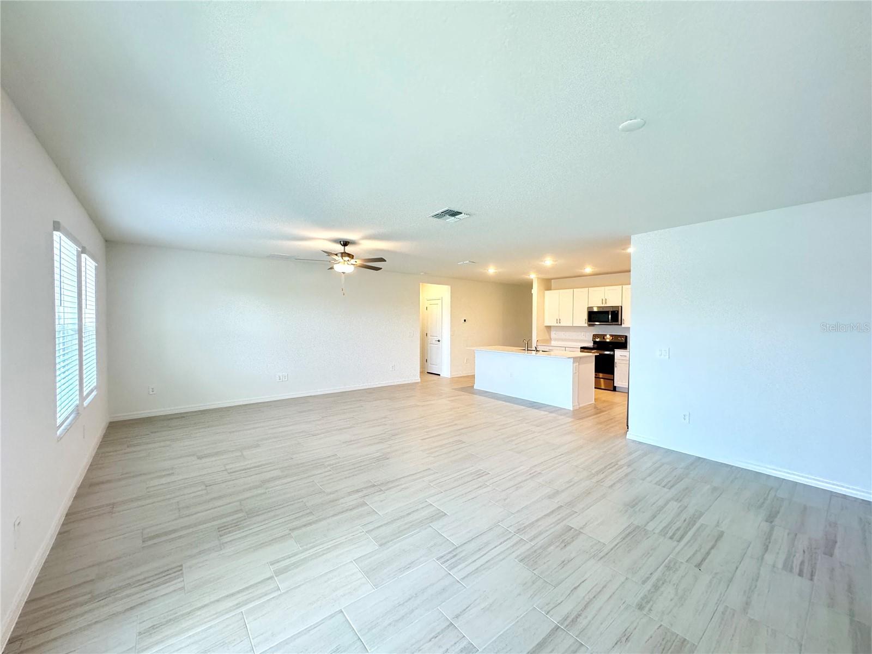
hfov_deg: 102.1
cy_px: 327
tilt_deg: -1.2
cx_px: 436
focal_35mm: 14
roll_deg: -0.5
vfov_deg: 85.7
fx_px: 353
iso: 250
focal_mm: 2.22
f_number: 2.2
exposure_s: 1/60
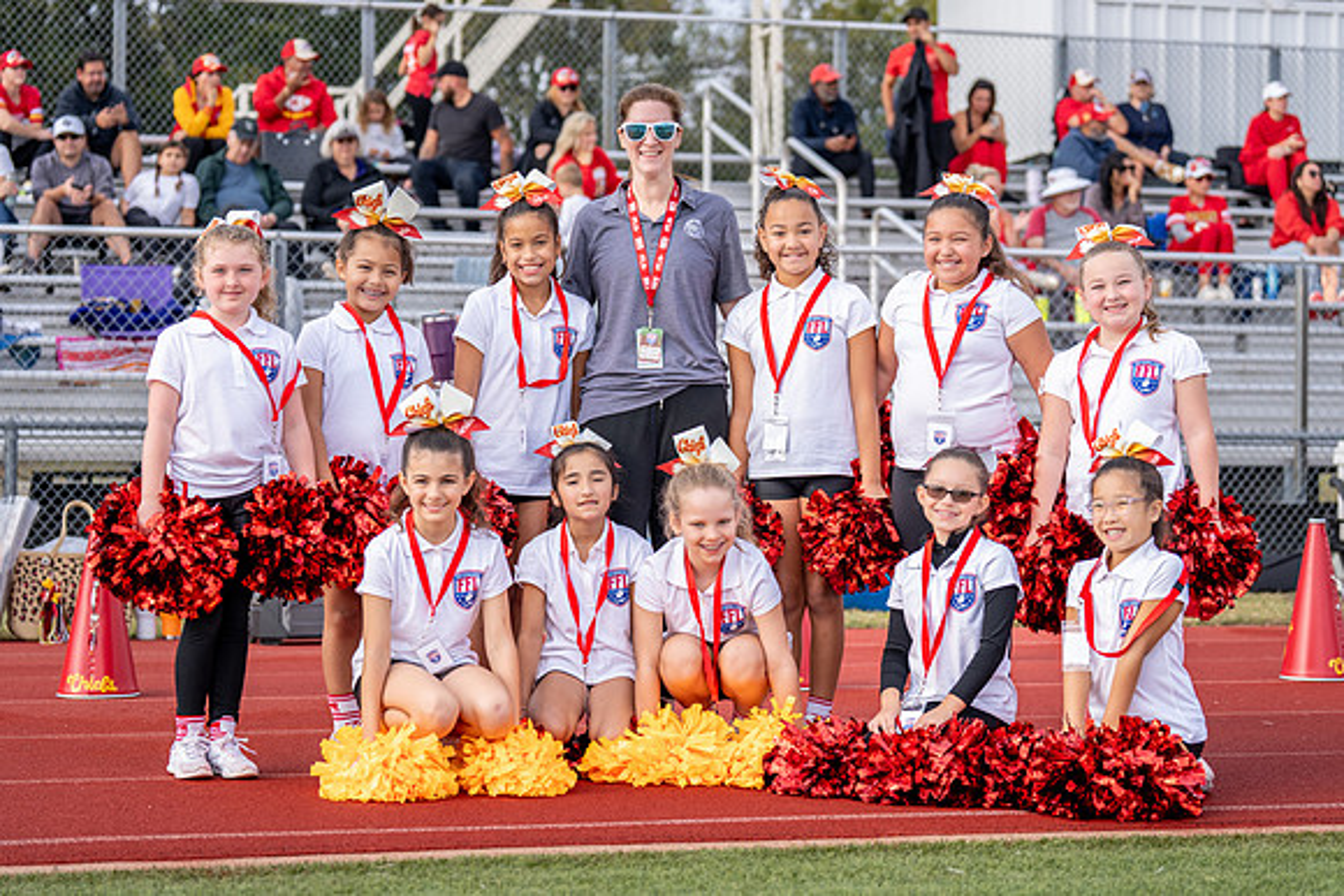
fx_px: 2969
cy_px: 428
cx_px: 680
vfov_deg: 17.2
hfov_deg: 25.5
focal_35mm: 80
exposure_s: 1/1250
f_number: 2.8
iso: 250
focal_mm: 70
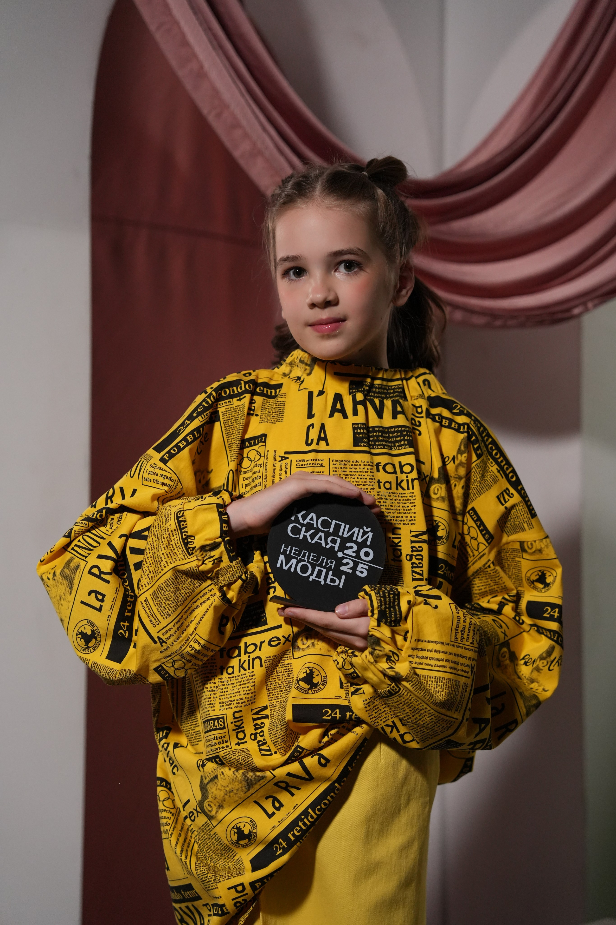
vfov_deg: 30.5
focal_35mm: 66
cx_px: 308
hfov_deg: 20.6
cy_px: 462
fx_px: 1694
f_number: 2.8
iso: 3200
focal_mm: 66
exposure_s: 1/320
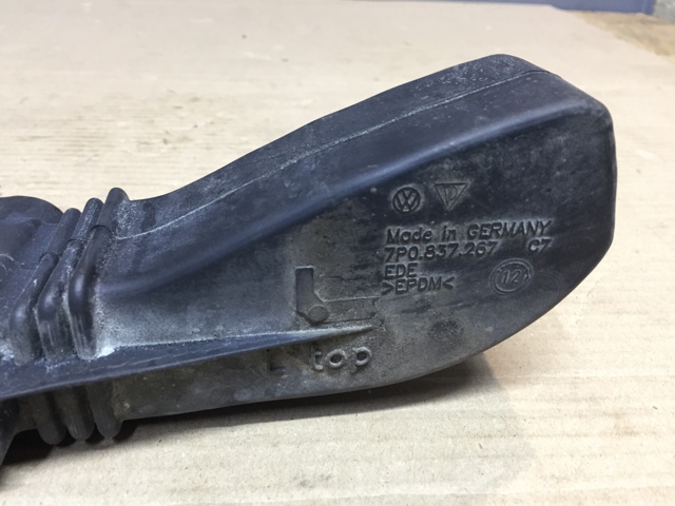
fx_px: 565
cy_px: 253
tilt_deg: -30.9
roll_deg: -2.9
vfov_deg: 48.2
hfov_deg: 61.7
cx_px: 338
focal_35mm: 29
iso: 160
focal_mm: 4.15
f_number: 2.2
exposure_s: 1/33
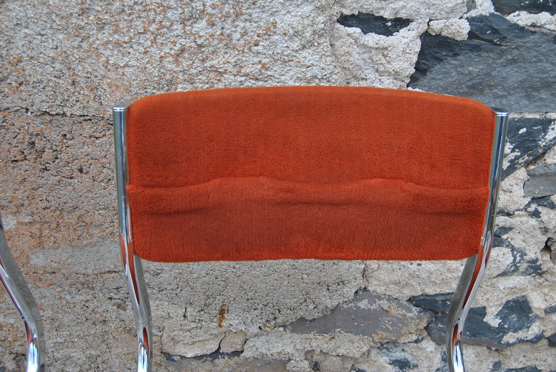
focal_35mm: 39
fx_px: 603
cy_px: 186
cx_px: 278
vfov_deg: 34.3
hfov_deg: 49.5
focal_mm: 26
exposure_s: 1/160
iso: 100
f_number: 6.3
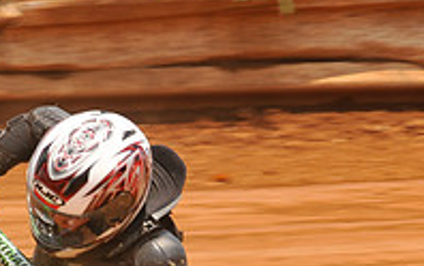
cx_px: 131
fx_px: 7509
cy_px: 329
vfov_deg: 2.0
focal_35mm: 649
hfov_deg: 3.2
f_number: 9
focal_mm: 145
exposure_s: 1/400
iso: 200
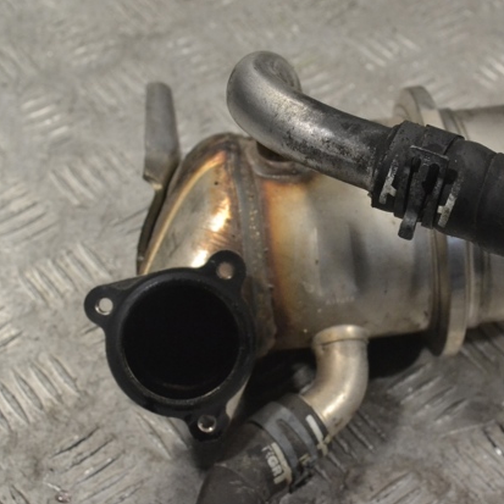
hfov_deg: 23.0
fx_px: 1235
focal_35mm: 75
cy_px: 245
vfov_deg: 23.1
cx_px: 321
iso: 3200
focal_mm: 38
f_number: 9
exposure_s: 1/320
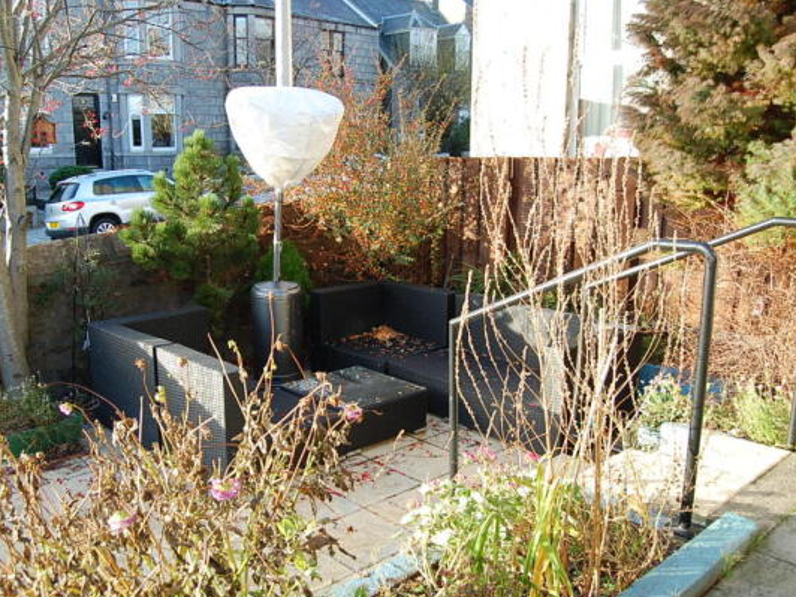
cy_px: 323
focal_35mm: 32
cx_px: 346
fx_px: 736
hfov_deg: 56.6
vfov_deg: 44.1
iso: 250
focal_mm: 18
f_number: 5.6
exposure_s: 1/125
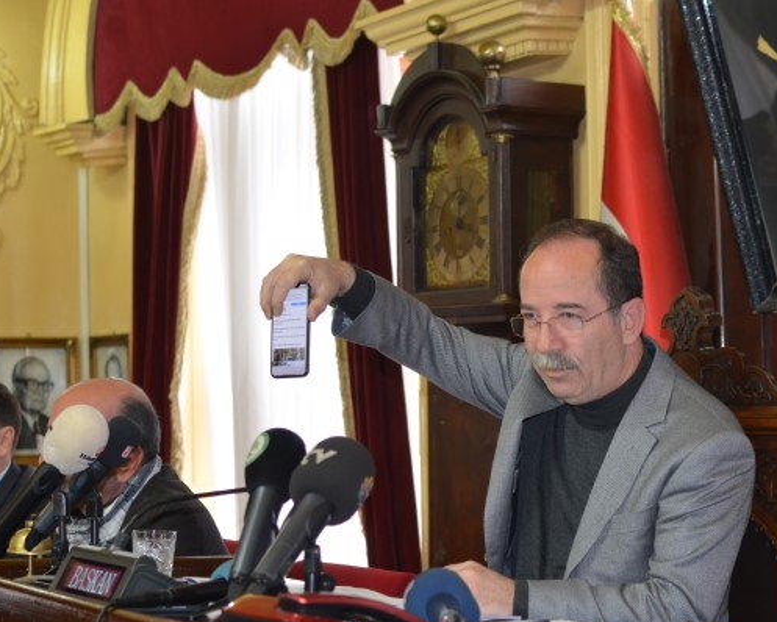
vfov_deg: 21.3
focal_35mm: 72
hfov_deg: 26.4
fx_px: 1649
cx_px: 484
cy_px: 363
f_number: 2.8
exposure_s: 1/80
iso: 400
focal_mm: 35
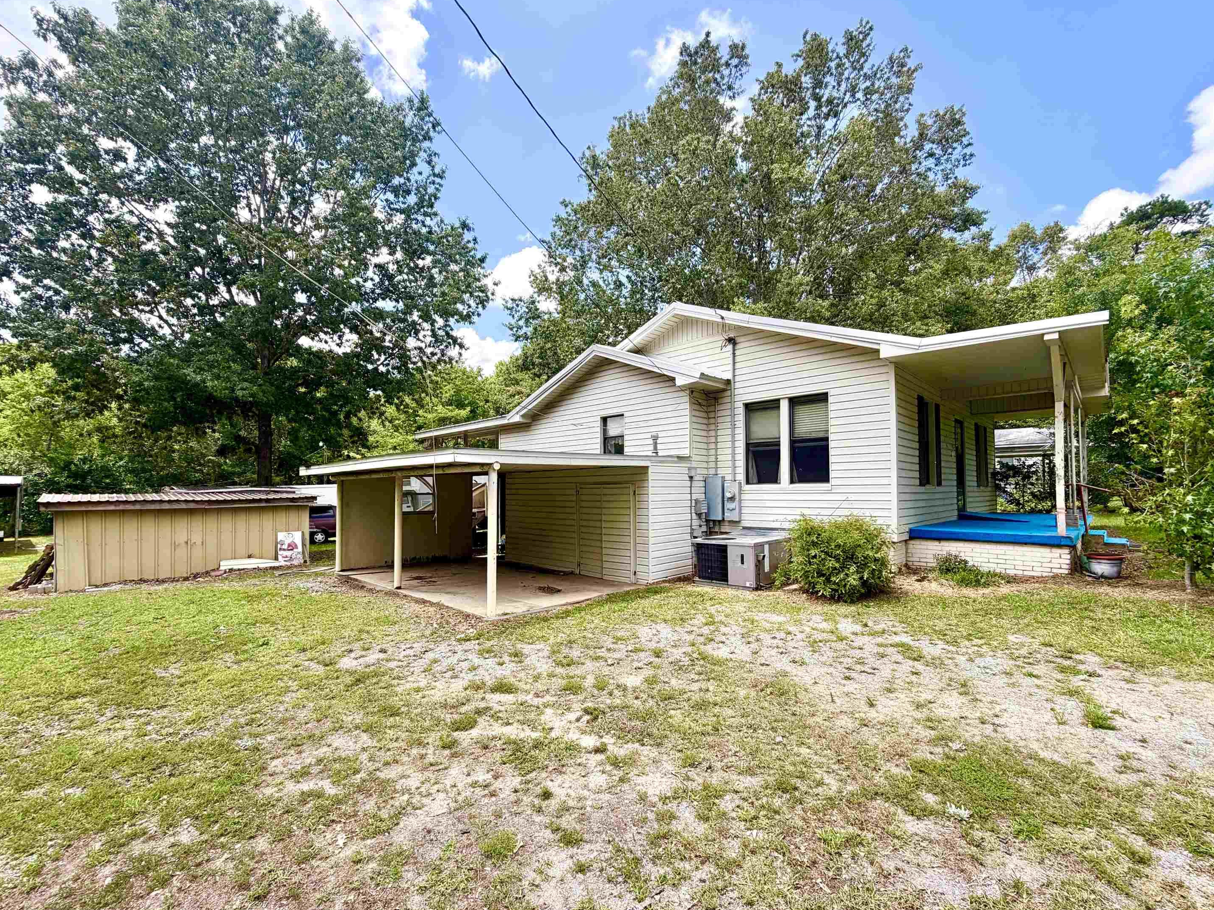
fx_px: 526
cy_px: 475
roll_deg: +1.8
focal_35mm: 15
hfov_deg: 98.1
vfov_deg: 81.7
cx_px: 634
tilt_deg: +2.5
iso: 40
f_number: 2.2
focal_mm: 2.22
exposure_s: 1/686
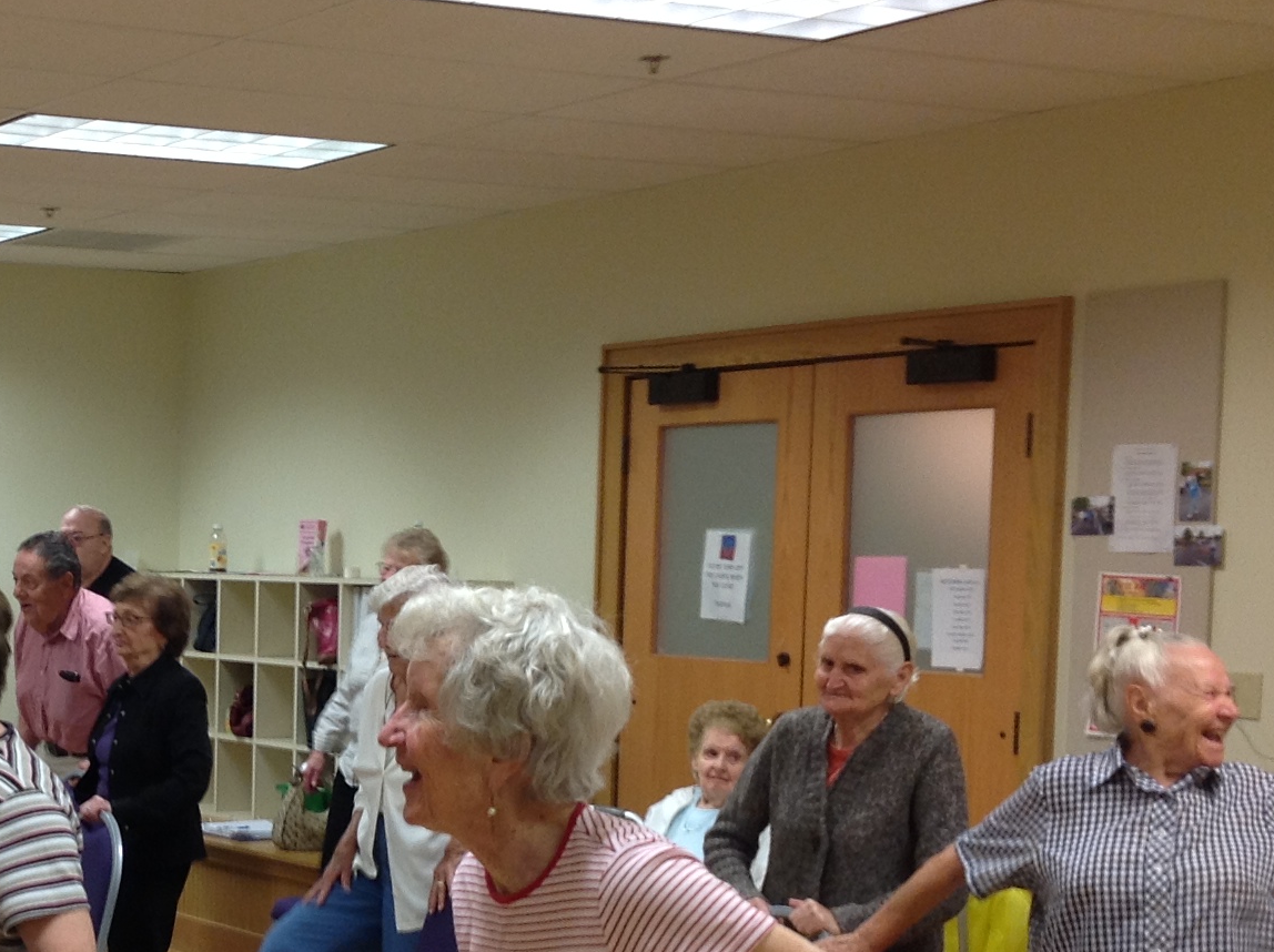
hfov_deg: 24.0
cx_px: 101
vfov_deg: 18.4
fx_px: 2904
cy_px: 794
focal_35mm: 79
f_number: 2.4
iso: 64
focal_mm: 4.28
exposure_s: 1/20
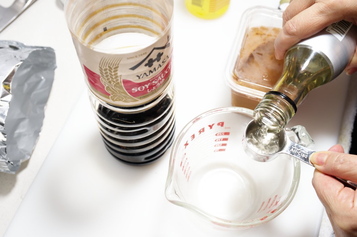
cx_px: 172
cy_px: 106
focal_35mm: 44
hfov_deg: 44.5
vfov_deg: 30.5
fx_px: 436
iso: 100
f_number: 8
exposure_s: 1/100
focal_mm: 38
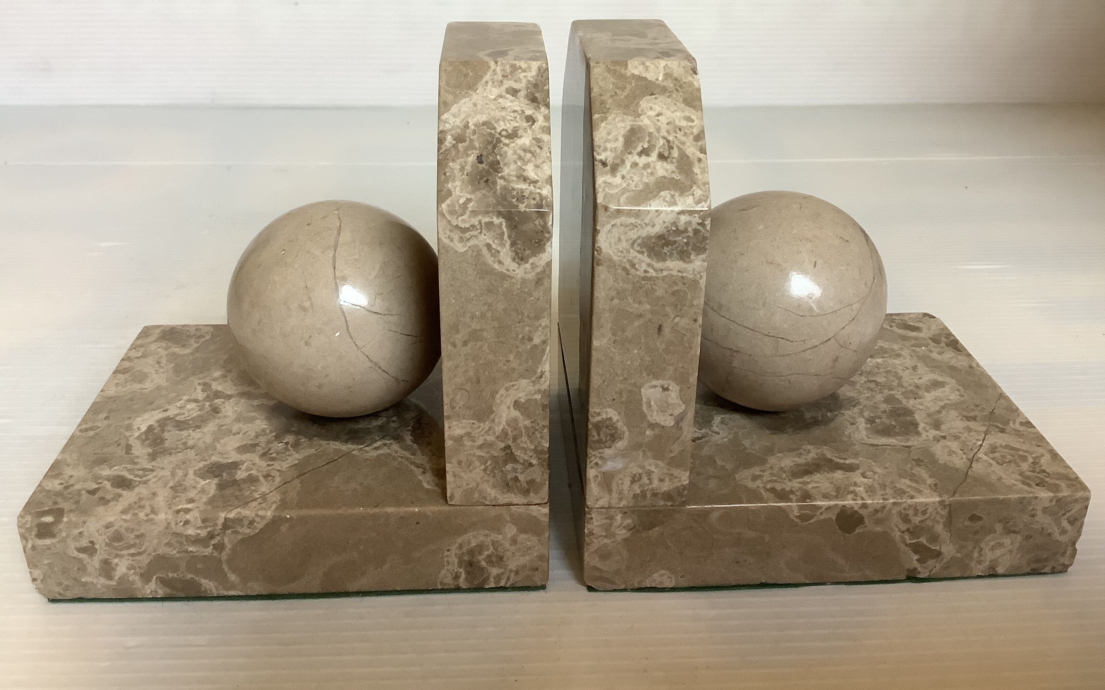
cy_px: 304
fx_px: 994
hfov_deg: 58.1
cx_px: 552
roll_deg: -0.1
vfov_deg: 38.3
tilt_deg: -24.0
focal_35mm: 33
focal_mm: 3.3
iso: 200
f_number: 2.4
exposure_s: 1/50
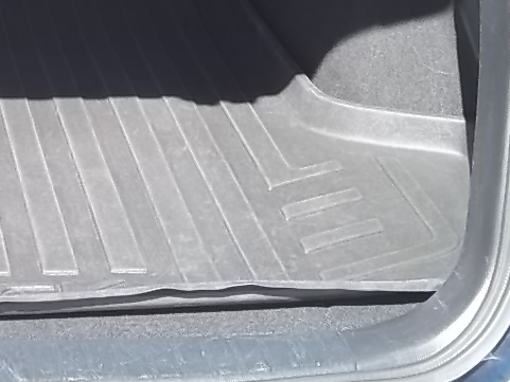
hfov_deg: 15.1
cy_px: -119
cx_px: -143
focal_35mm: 125
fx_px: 1842
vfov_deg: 11.5
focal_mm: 8.3
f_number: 4.58
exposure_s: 1/60
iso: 64
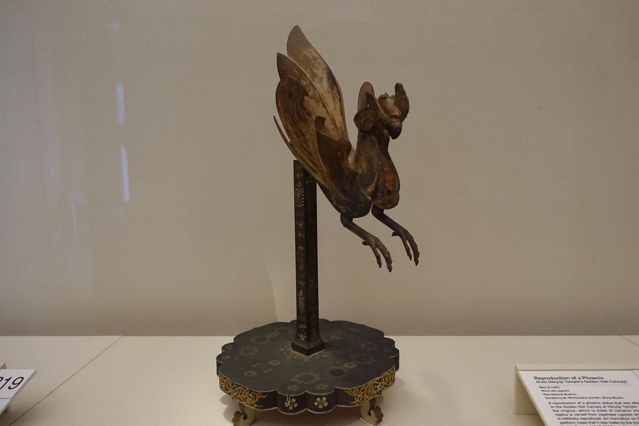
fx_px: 426
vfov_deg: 53.1
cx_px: 320
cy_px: 213
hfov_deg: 73.7
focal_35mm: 24
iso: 500
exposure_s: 1/30
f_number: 1.8
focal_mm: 8.8
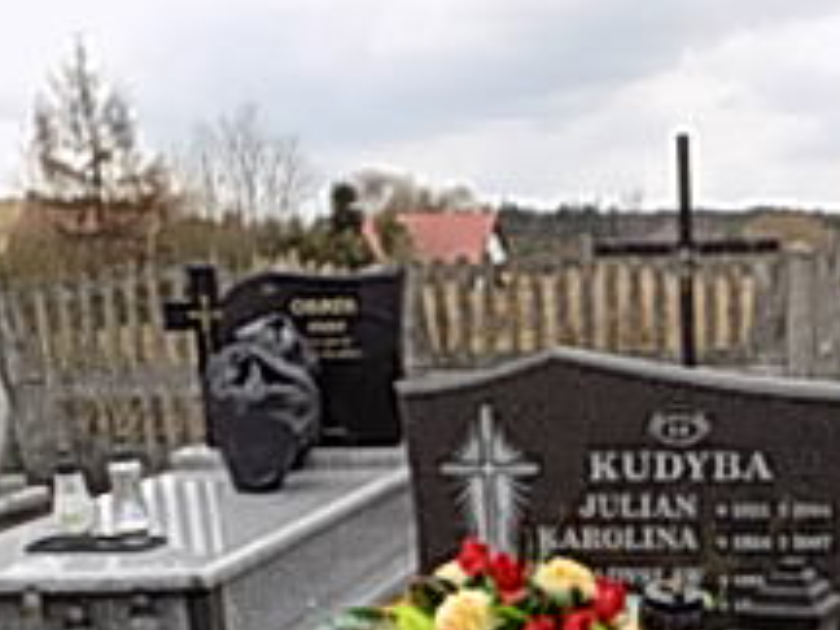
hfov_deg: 27.8
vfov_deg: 19.2
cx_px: 704
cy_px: 918
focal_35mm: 68
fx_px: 1650
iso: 80
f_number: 3.1
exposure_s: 1/400
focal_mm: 4
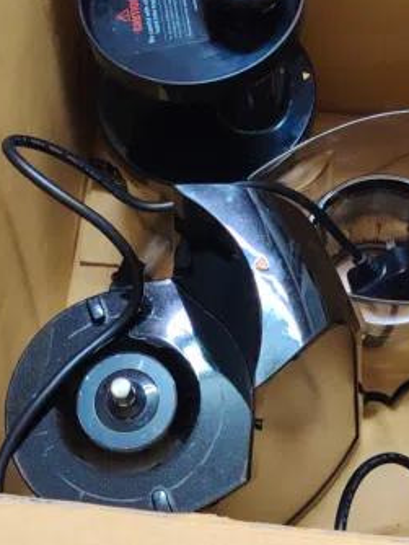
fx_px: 1149
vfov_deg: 26.6
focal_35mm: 73
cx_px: 226
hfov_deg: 20.2
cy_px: 230
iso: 537
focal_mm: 5.25
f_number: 1.75
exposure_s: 1/24
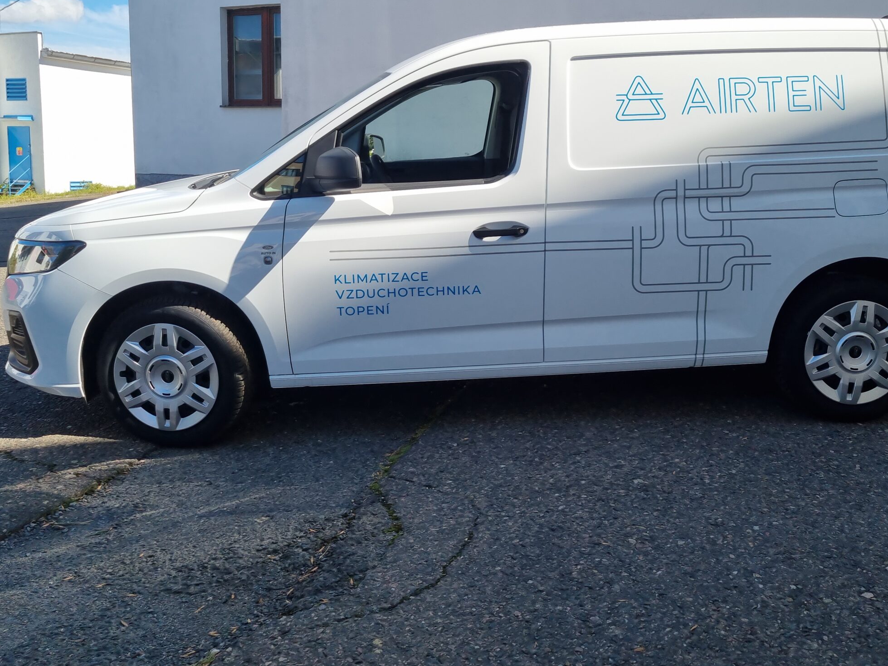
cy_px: 250
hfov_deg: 53.9
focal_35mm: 34
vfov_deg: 41.5
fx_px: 872
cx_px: 486
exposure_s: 1/2198
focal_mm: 5.4
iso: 50
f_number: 1.8
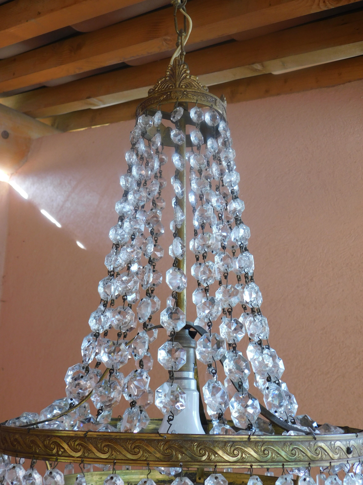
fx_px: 559
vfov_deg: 46.8
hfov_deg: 36.0
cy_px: 242
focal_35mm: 40
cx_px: 182
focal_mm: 7.1
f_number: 3.6
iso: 125
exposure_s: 1/30
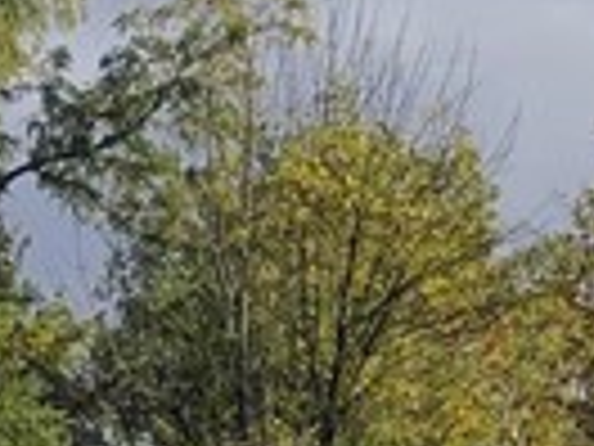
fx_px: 3724
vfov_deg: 6.3
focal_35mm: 217
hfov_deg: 8.1
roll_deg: -1.1
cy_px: 1343
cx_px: -994
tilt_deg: -2.2
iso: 20
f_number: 1.8
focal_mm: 3.99
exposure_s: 1/1499
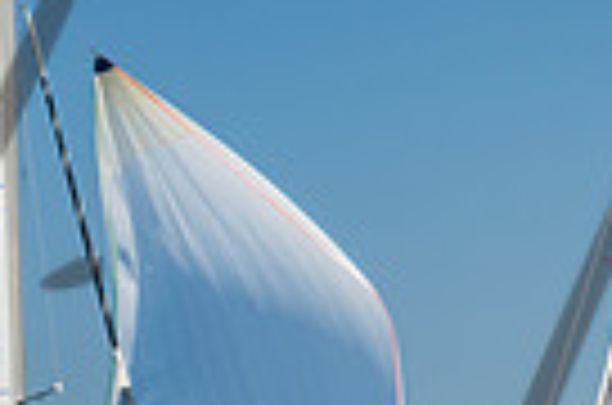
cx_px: 877
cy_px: 399
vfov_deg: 3.5
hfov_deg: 5.2
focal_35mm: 394
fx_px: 6682
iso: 160
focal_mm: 81
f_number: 6.3
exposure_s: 1/500
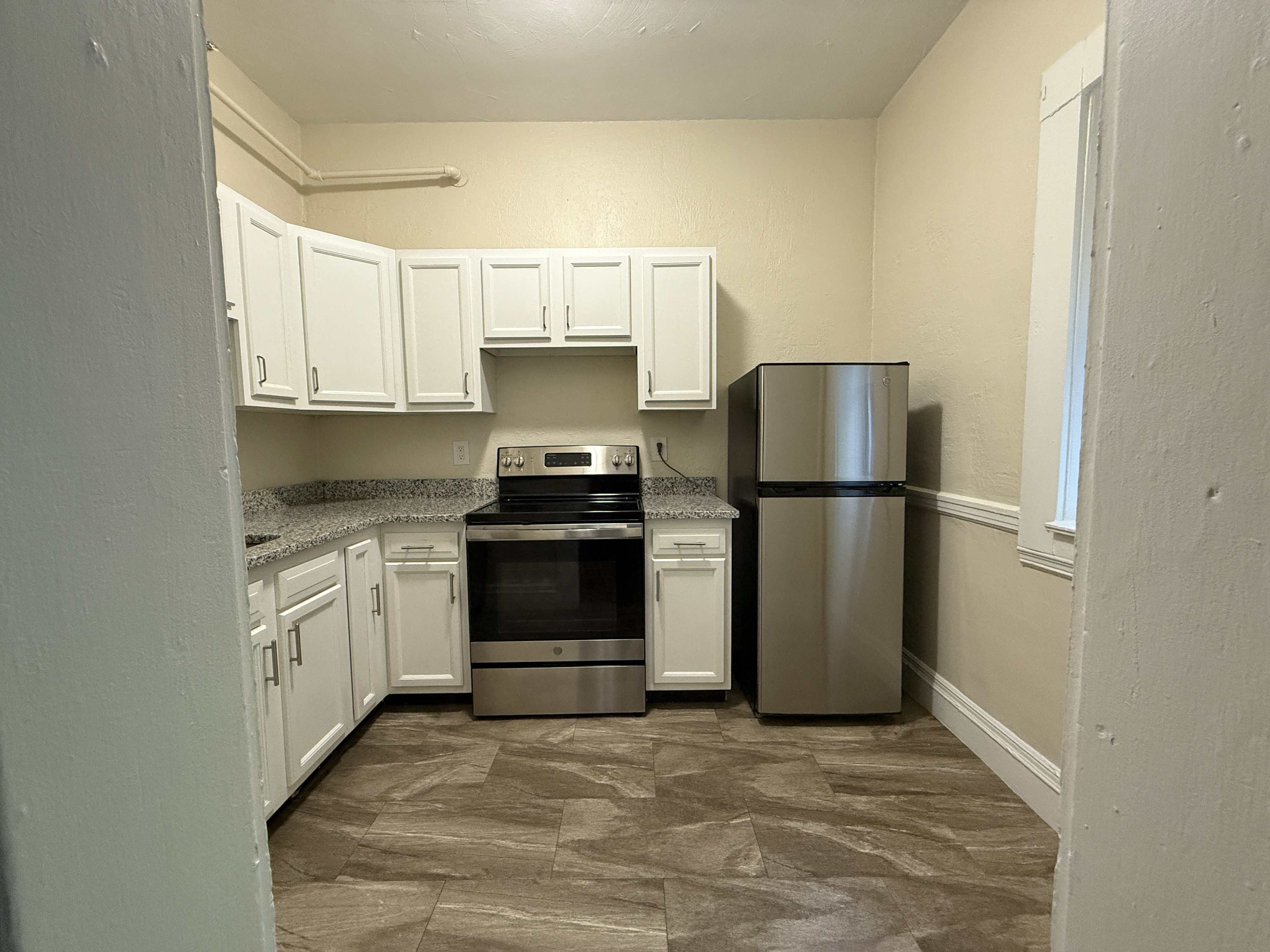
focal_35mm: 14
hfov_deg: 102.1
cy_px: 476
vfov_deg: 85.7
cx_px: 635
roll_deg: +0.4
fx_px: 514
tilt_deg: -4.4
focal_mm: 2.22
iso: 400
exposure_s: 1/60
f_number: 2.2
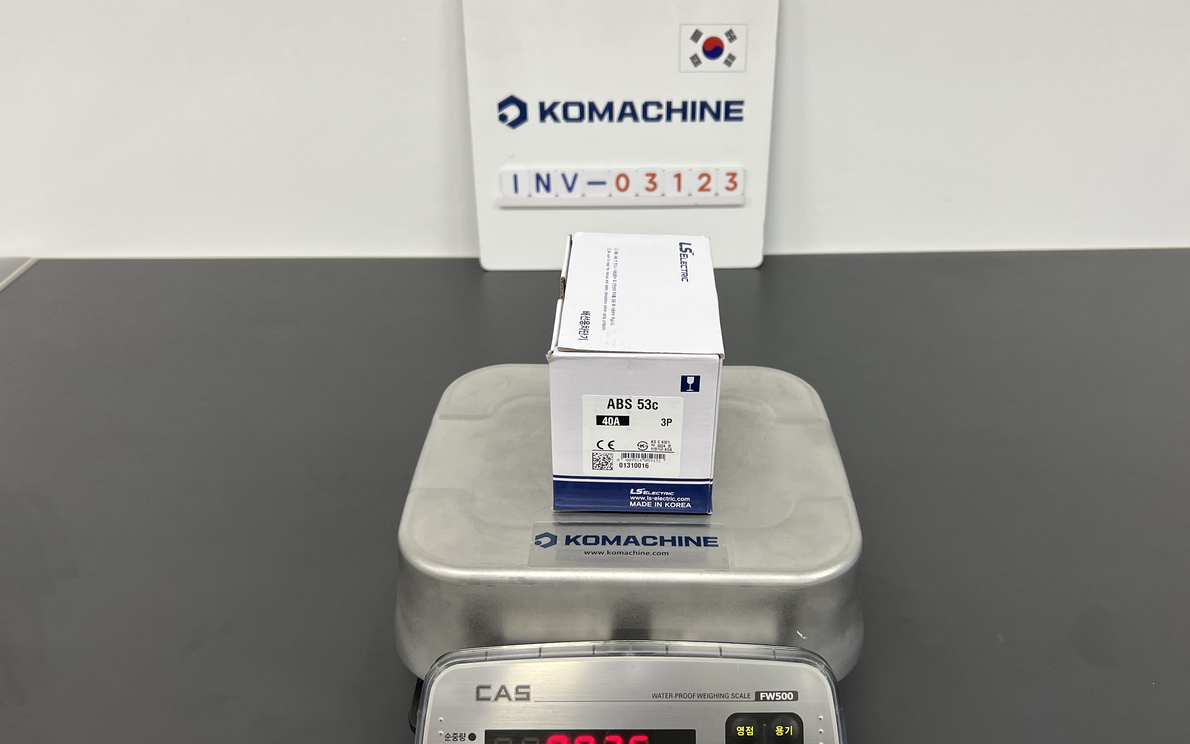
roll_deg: -0.7
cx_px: 631
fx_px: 973
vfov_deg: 41.8
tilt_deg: -30.7
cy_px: 404
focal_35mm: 30
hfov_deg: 62.8
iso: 100
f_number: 1.5
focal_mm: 5.7
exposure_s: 1/120
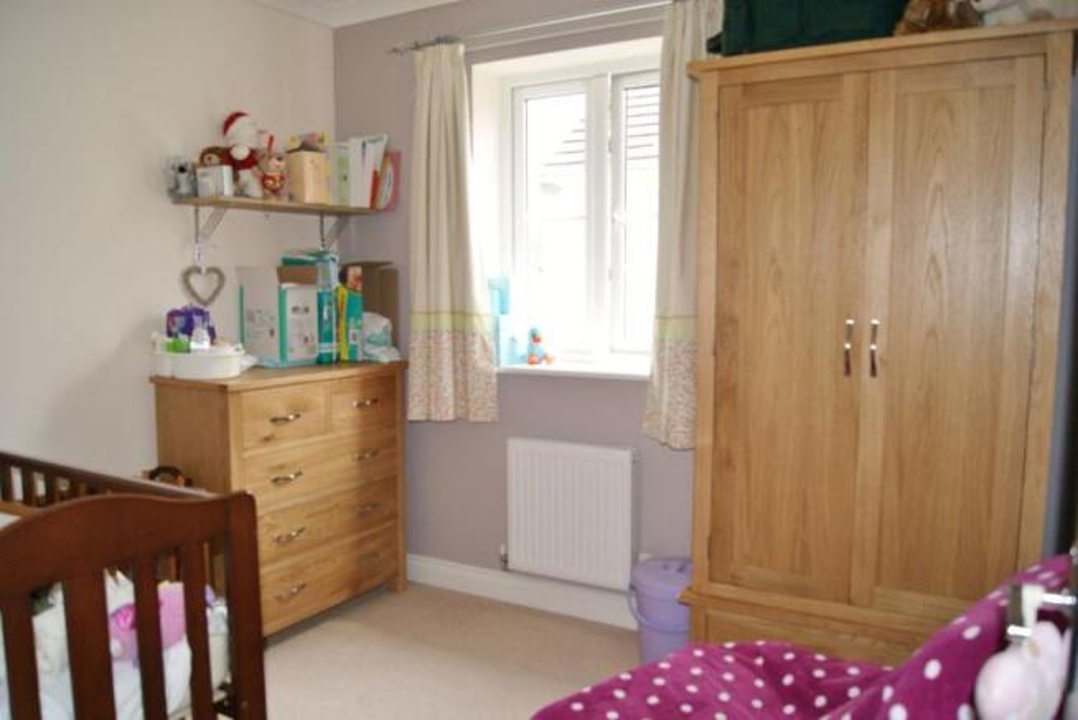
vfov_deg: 48.0
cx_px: 539
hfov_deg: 67.3
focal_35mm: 27
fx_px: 809
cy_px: 360
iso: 250
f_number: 4
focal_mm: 18
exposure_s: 1/160
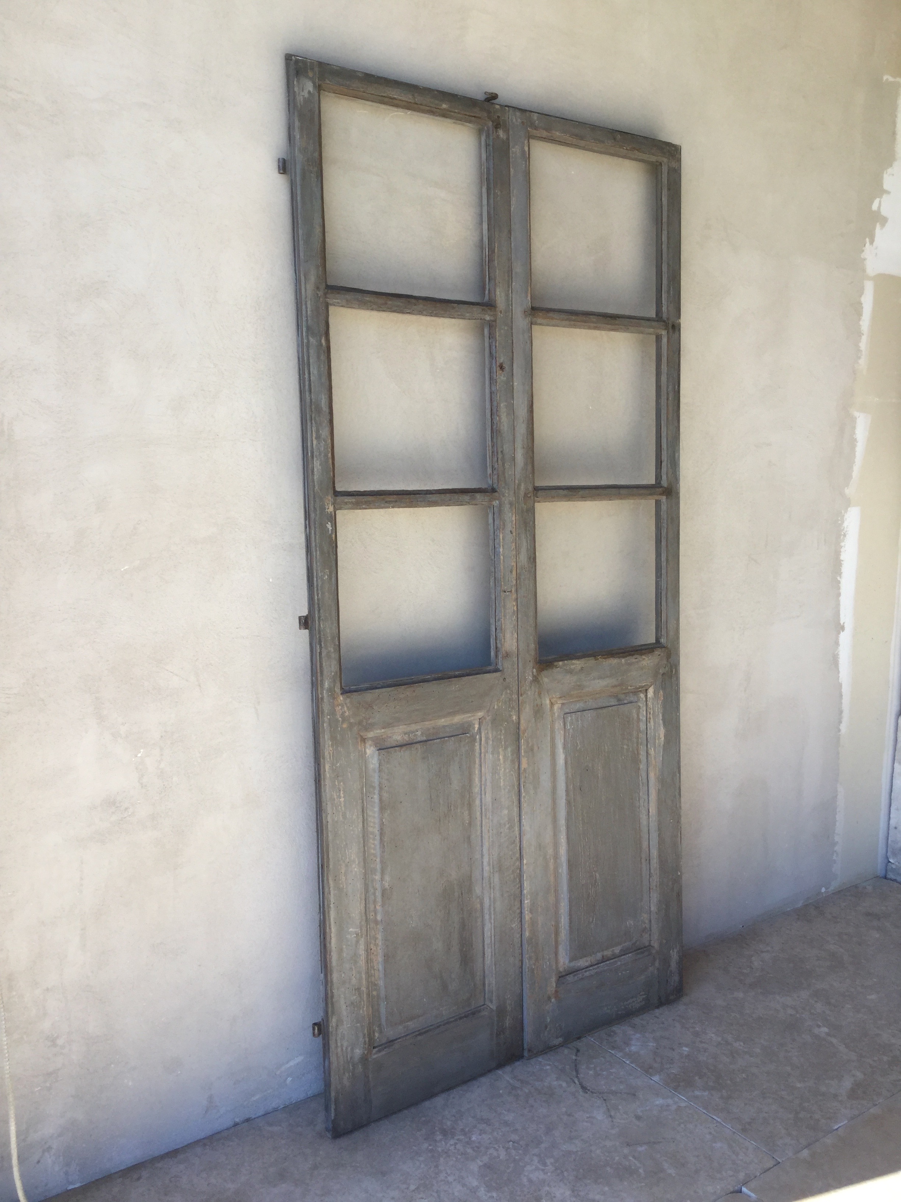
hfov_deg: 45.4
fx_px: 1076
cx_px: 450
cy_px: 601
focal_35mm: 31
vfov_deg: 58.4
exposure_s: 1/277
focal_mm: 3.3
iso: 25
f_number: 2.4
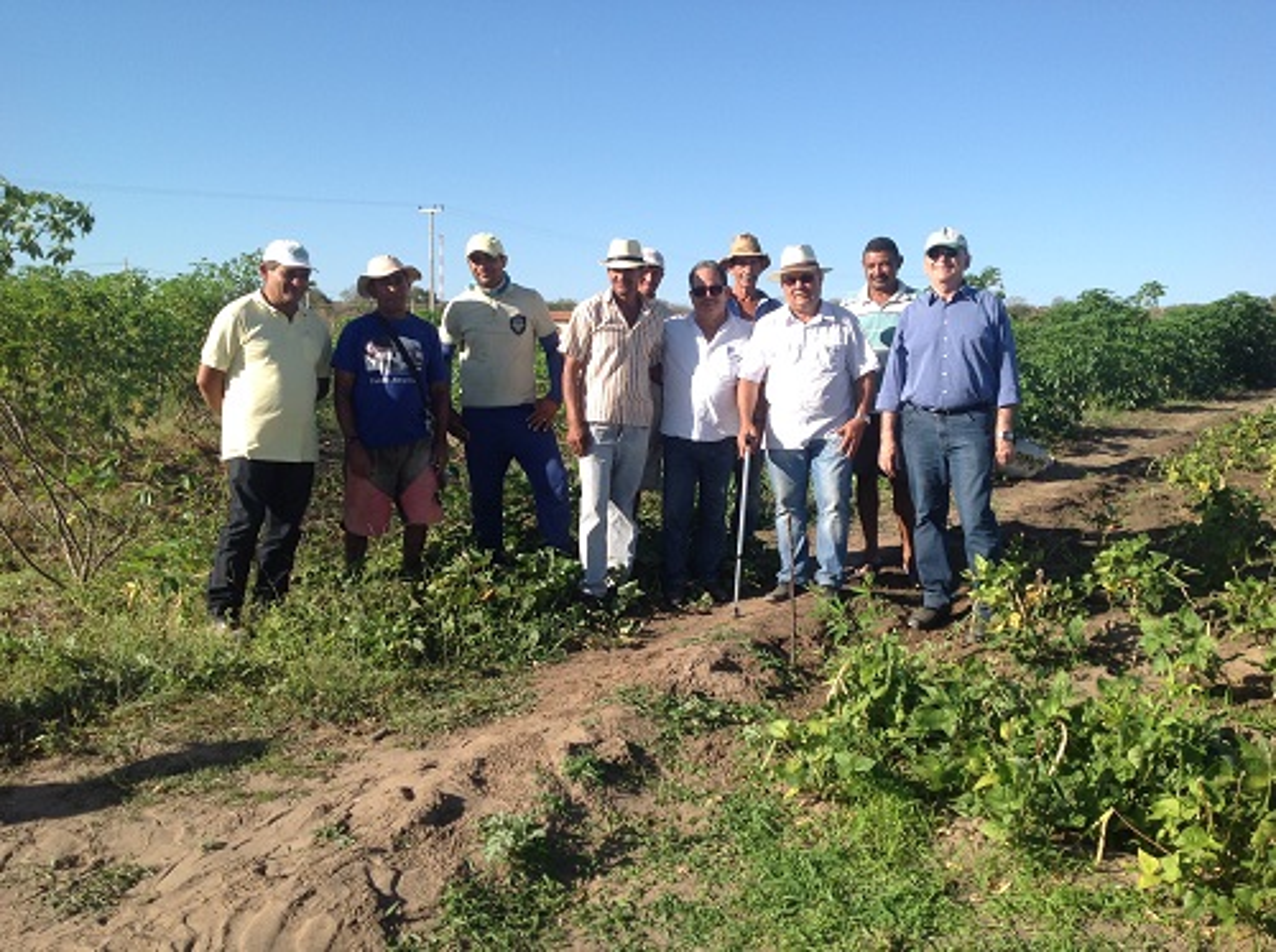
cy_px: 476
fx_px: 1288
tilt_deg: -4.1
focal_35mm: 35
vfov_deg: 40.6
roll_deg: -1.5
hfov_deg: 52.7
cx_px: 638
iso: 50
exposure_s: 1/1259
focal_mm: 4.28
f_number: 2.4
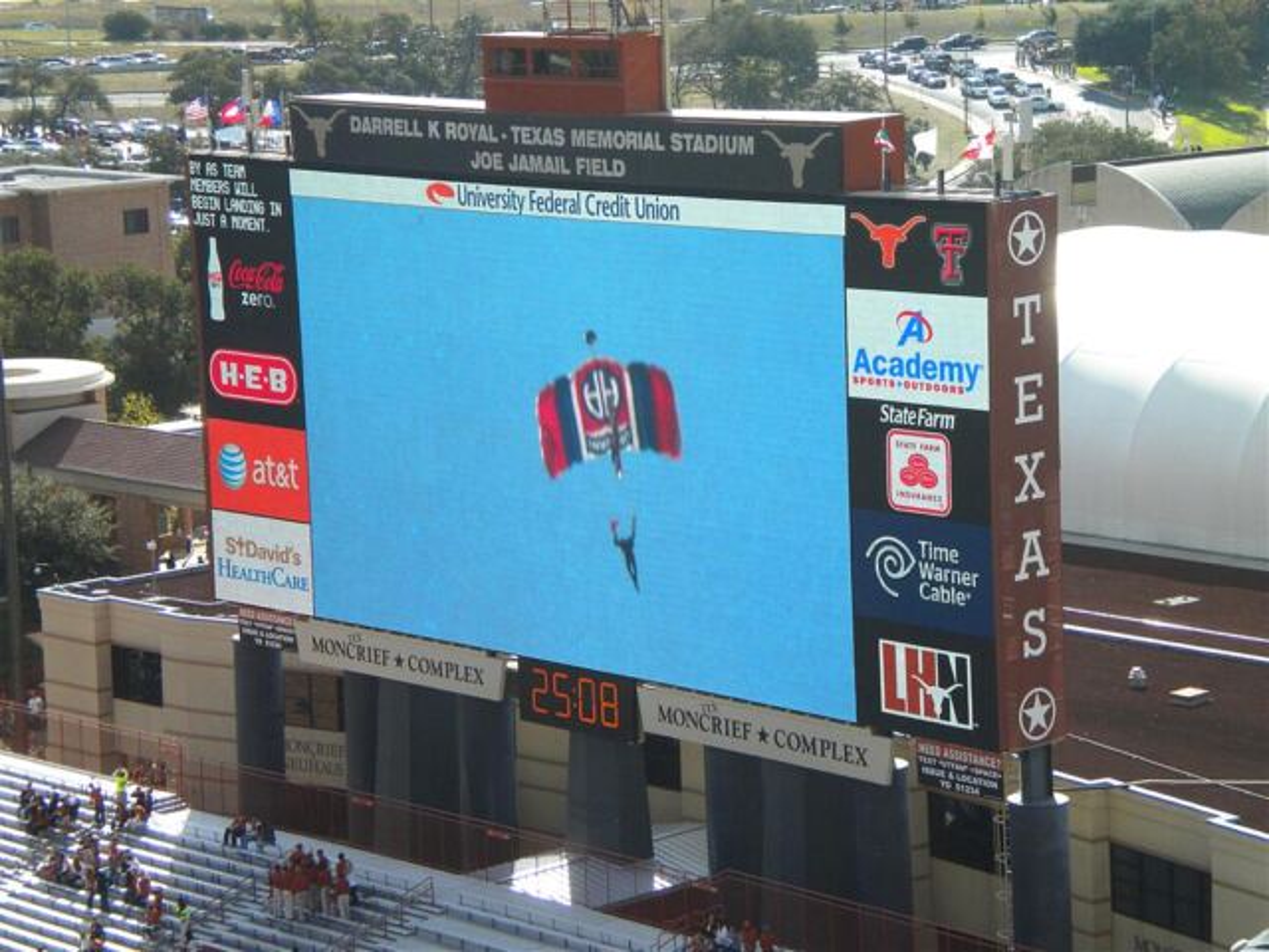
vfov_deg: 14.1
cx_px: 634
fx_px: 3849
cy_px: 476
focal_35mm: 105
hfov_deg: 18.7
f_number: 5.9
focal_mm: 18.9
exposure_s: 1/500
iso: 152
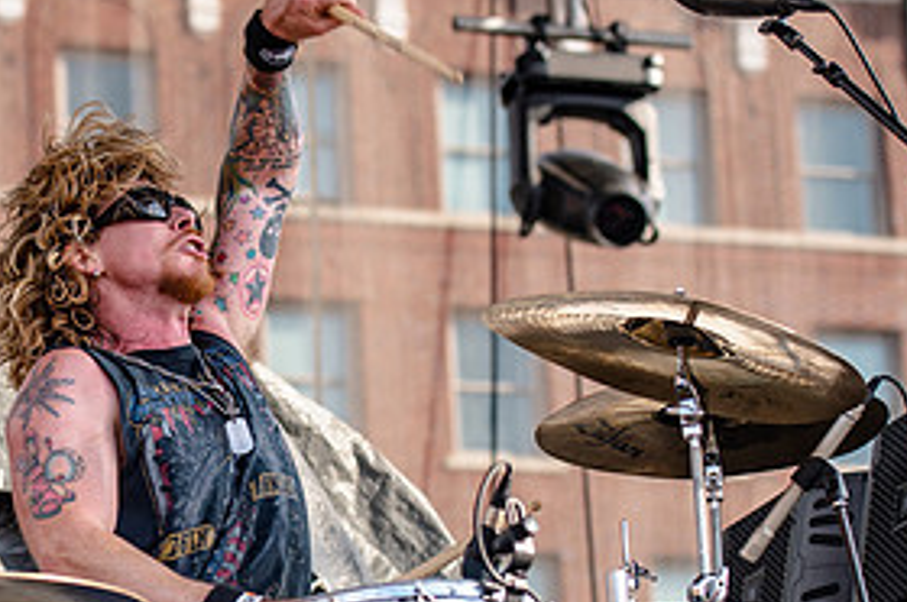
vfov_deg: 9.4
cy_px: 479
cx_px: 185
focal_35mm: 145
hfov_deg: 14.1
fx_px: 3649
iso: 125
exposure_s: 1/800
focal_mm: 70
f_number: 4
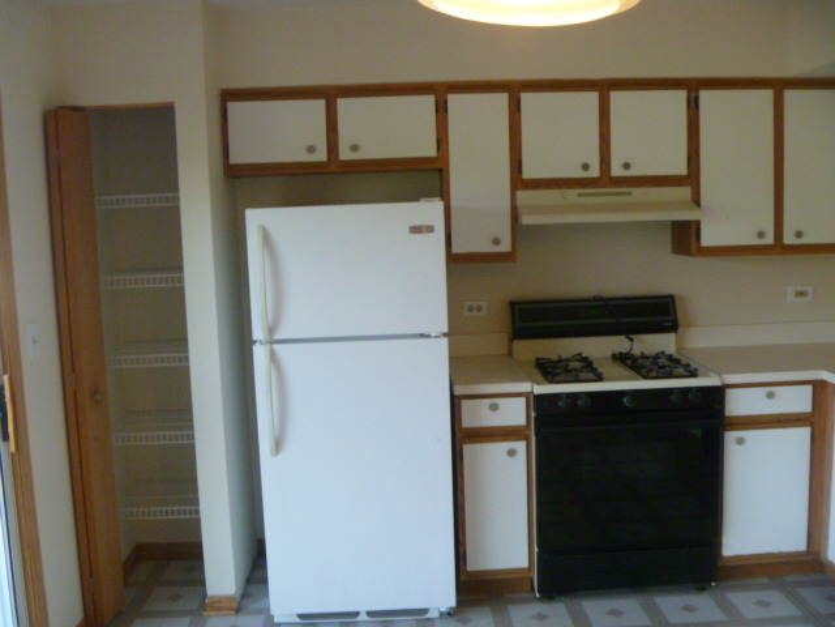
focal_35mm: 35
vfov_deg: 40.7
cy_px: 314
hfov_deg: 52.6
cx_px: 418
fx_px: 844
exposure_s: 1/125
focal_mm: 6.3
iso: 400
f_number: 3.5
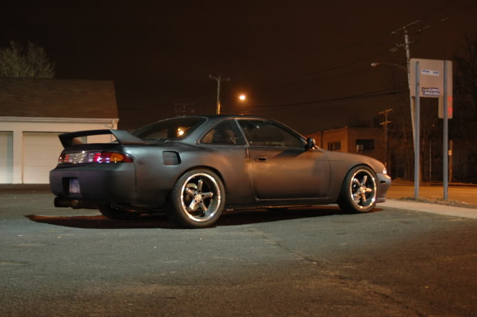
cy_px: 158
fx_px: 695
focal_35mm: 52
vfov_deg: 25.7
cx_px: 238
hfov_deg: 37.9
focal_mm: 35
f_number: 3.3
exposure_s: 1/2
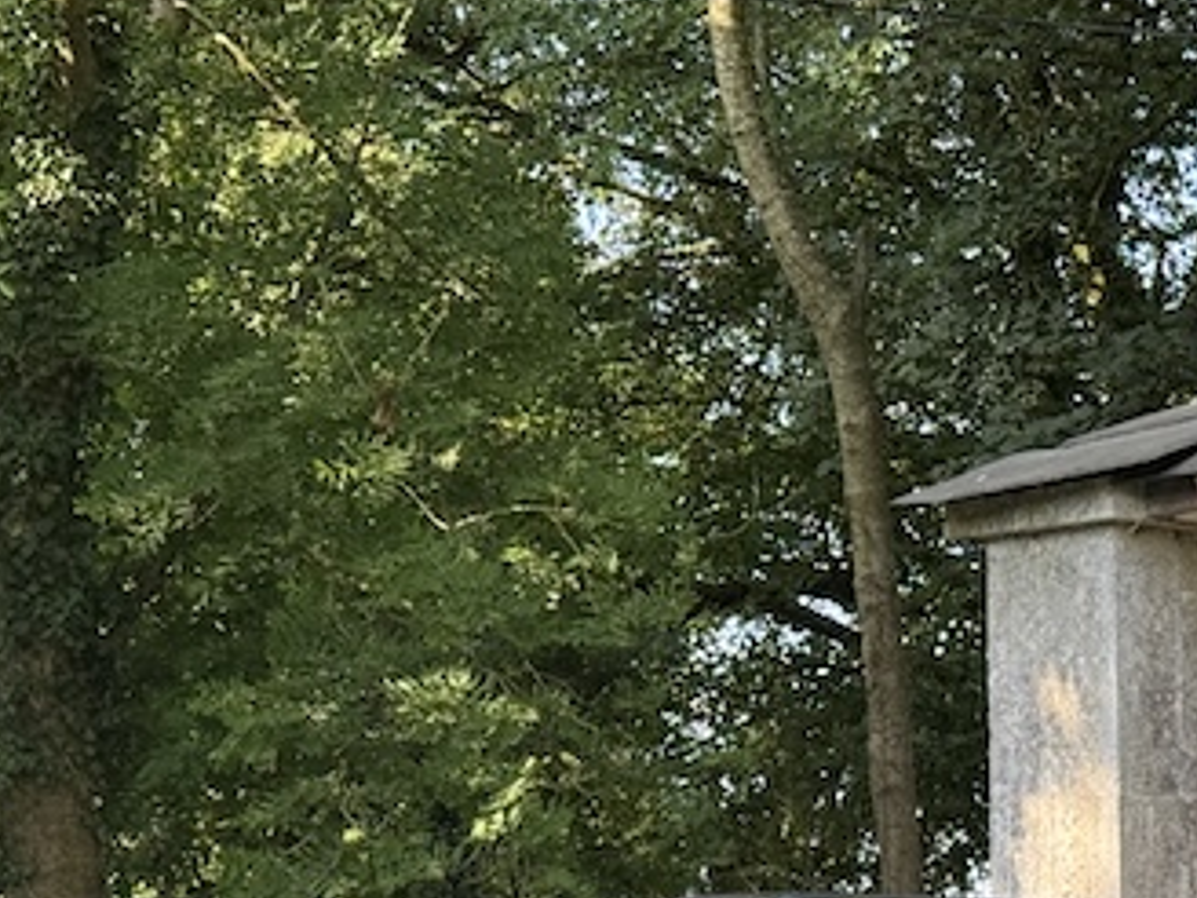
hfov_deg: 16.3
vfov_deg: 12.4
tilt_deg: +1.0
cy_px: 1044
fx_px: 4046
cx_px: 1358
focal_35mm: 117
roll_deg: +0.9
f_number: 1.78
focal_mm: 6.76
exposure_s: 1/336
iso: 64
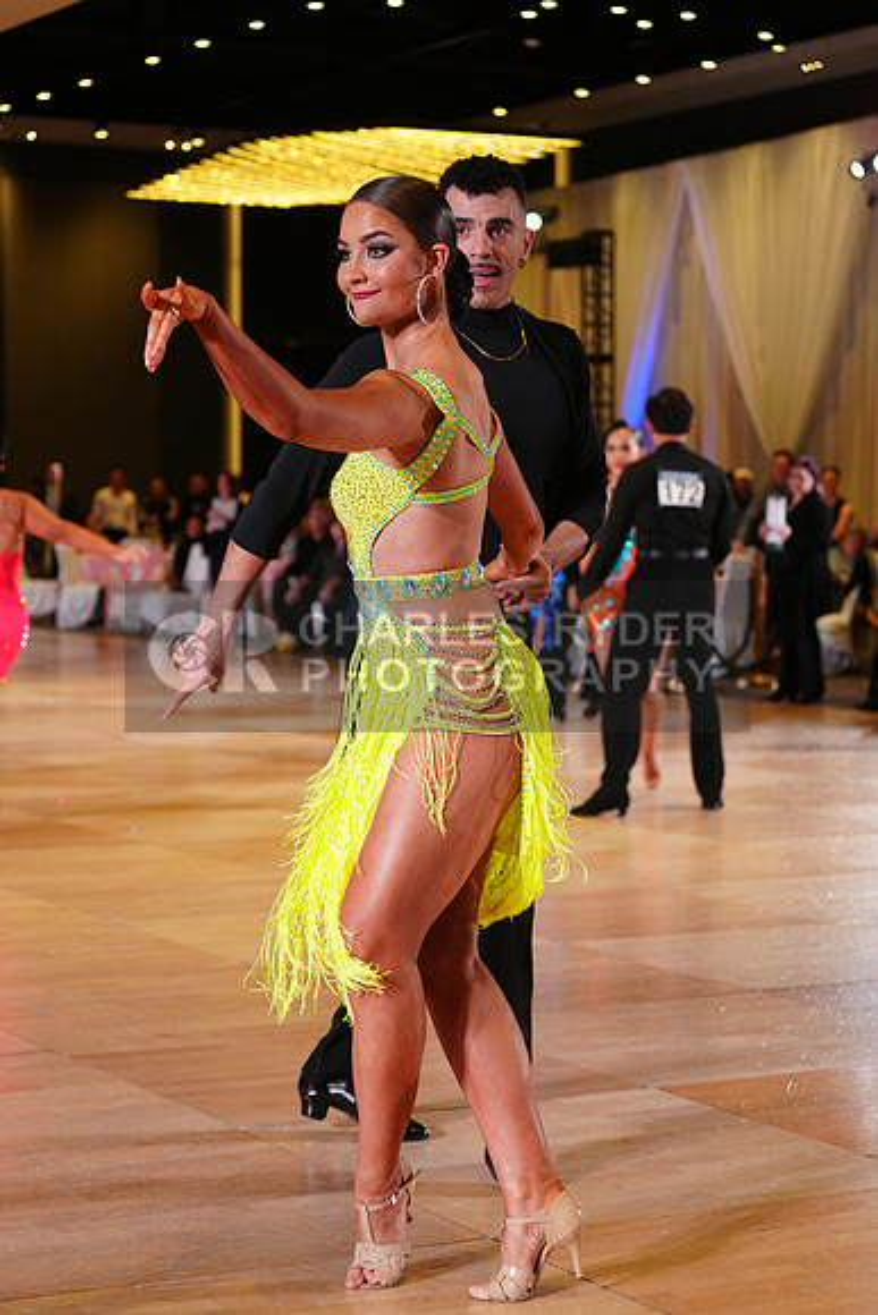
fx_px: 2778
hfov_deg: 18.0
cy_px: 658
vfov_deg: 26.6
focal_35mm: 76
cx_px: 439
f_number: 4
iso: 2500
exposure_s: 1/400
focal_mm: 76
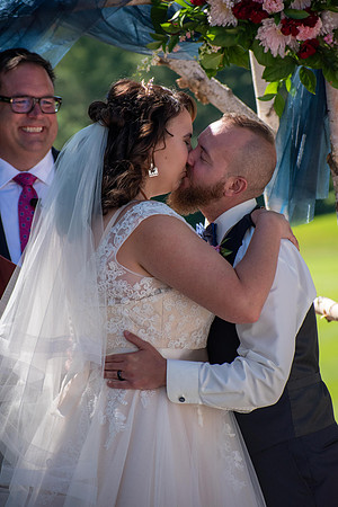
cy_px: 254
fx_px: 3274
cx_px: 169
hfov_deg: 5.9
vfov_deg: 8.9
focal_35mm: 232
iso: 400
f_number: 5
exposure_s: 1/1600
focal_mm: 155
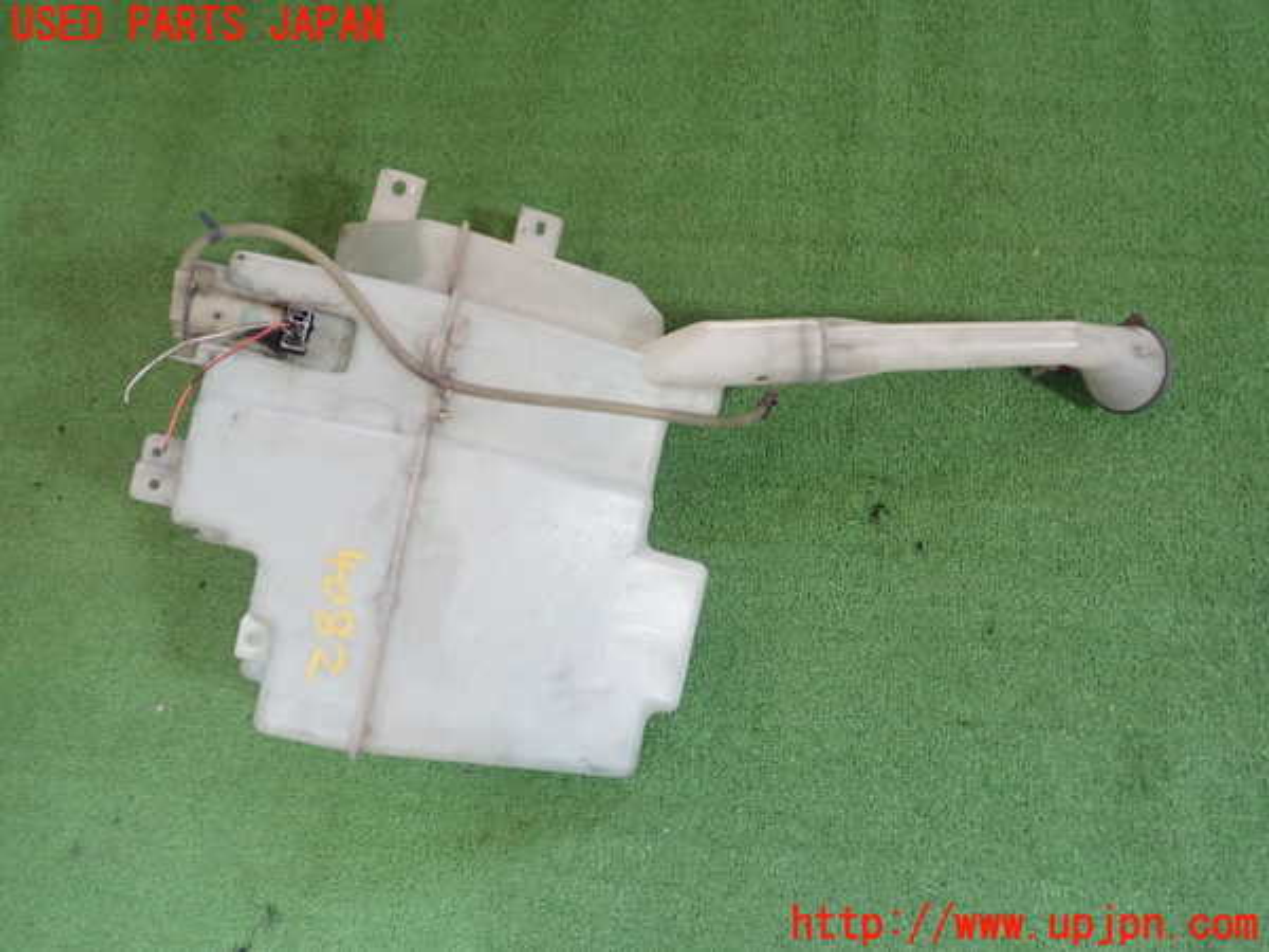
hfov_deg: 60.0
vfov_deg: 46.8
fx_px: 1100
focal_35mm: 30
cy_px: 476
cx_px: 634
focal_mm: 5.5
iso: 640
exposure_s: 1/125
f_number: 2.3
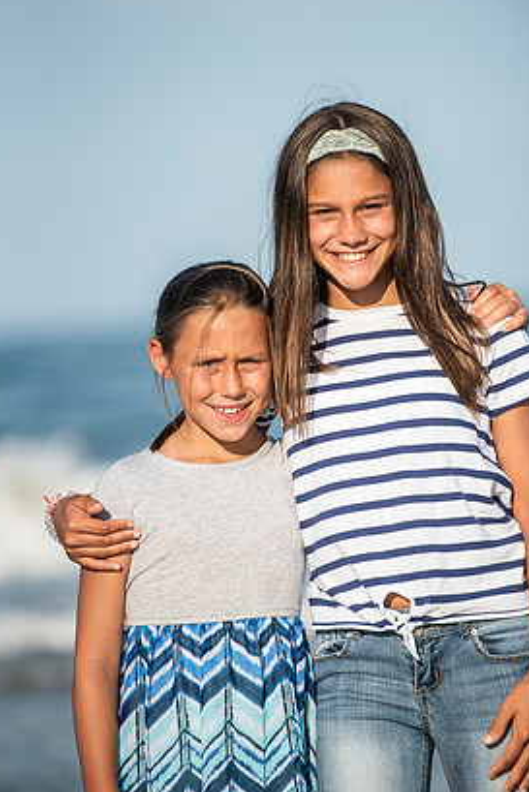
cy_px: 364
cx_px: 269
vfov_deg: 9.4
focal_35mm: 220
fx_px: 4845
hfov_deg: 6.3
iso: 250
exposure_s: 1/4000
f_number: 3.5
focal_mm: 200
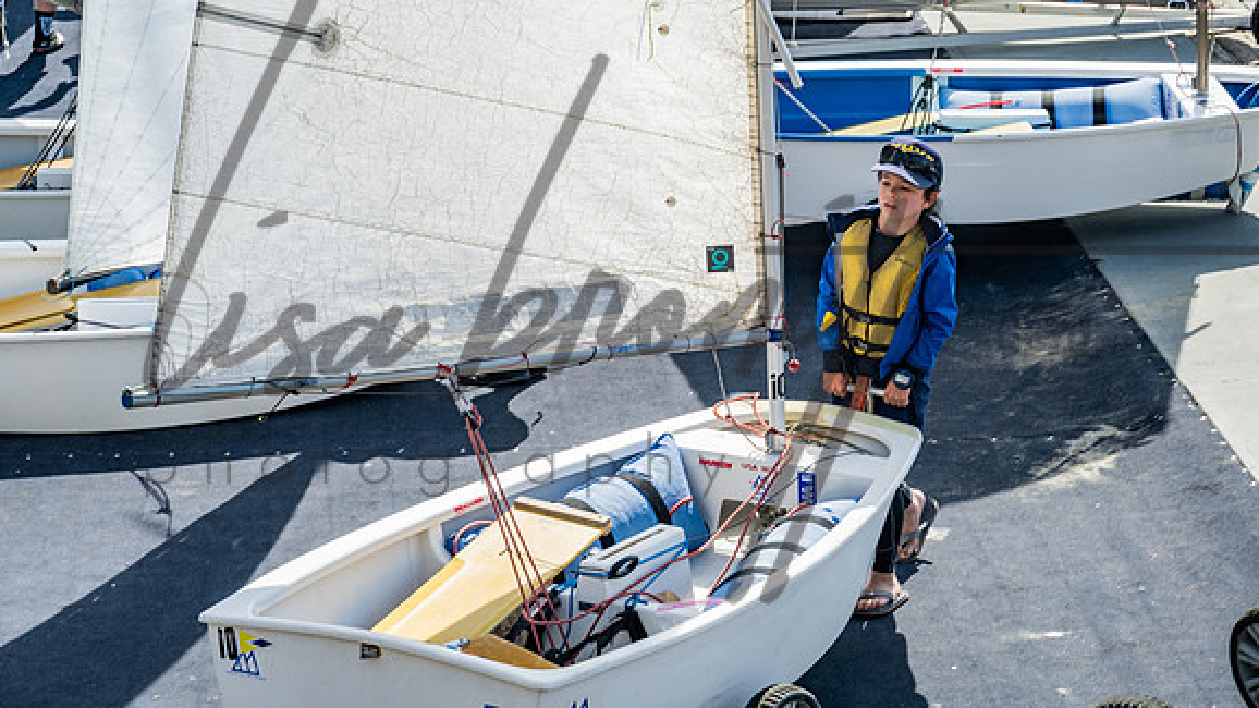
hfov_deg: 17.7
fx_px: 4039
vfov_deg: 10.0
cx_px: 630
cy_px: 302
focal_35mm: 121
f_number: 10
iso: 250
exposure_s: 1/125
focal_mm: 115
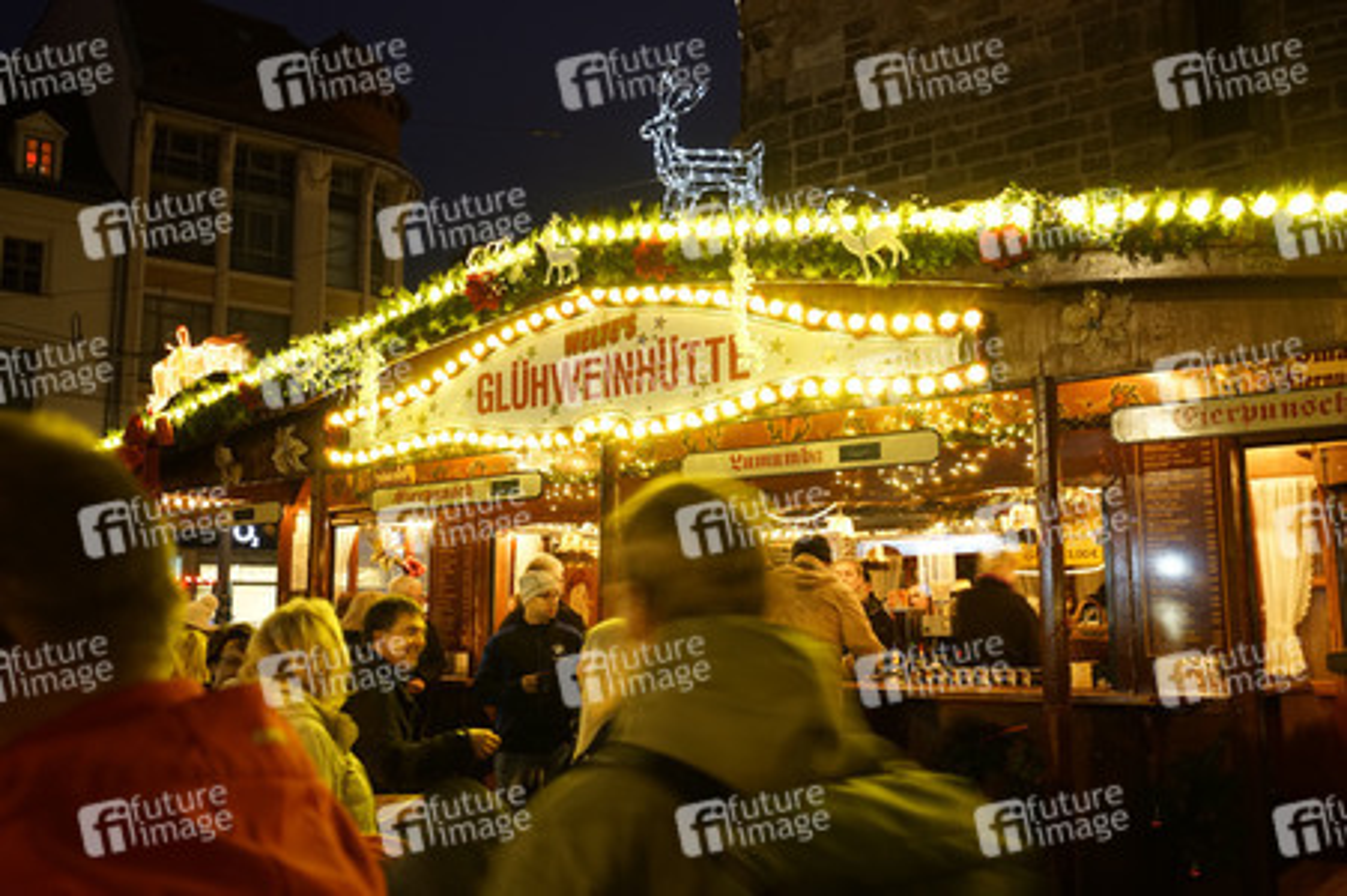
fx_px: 1309
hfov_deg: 54.5
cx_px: 674
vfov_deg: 37.8
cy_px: 448
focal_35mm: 35
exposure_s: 1/13
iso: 1600
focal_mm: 35
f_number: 4.5
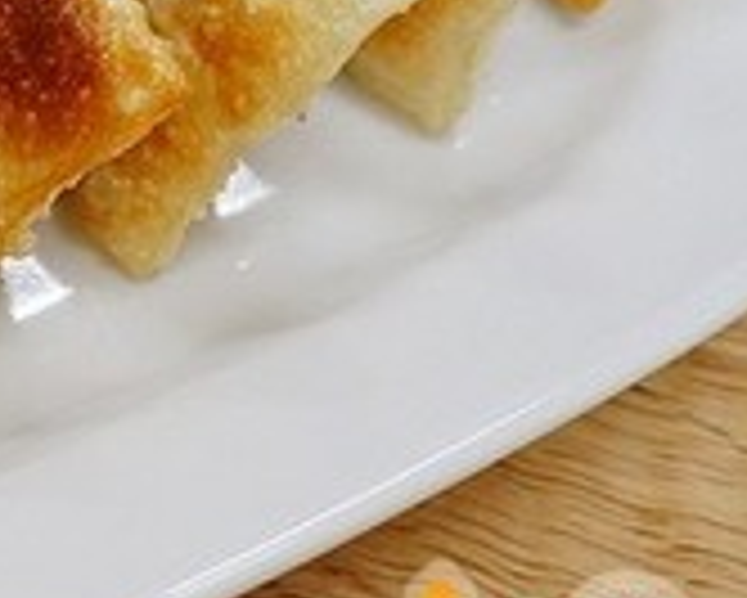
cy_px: -31
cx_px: -405
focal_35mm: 117
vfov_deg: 13.0
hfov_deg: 15.1
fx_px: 2581
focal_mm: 23
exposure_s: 1/60
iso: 1600
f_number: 5
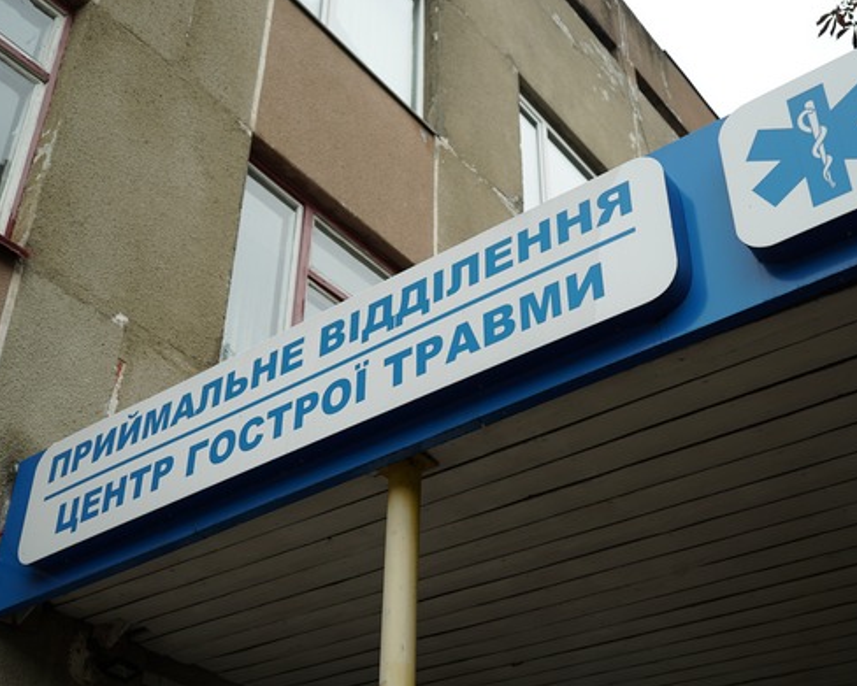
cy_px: 341
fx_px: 1142
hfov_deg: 41.1
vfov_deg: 33.5
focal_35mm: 45
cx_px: 465
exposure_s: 1/250
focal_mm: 39
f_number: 4
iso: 100
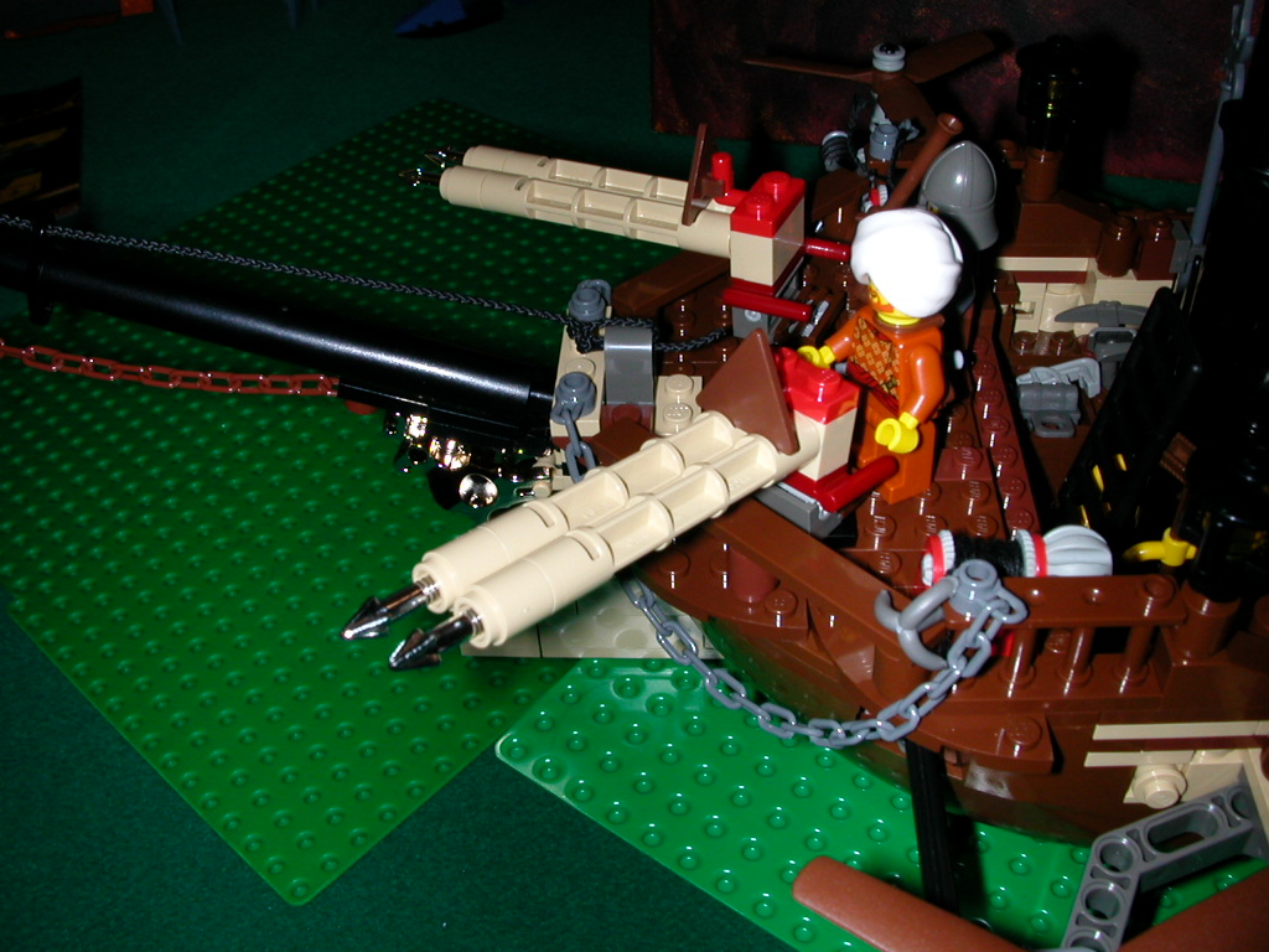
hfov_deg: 50.1
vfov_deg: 38.7
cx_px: 634
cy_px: 476
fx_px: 1356
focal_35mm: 37
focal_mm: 5.6
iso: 100
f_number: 4.5
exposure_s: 1/59.9
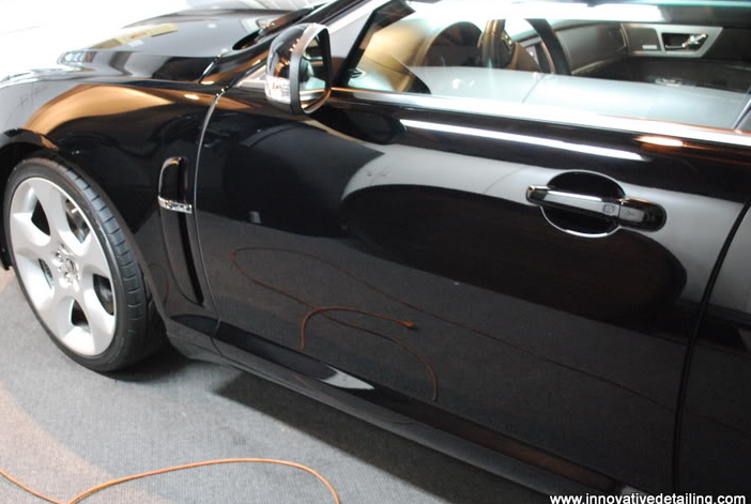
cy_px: 239
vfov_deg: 32.8
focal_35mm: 41
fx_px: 857
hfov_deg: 47.3
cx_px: 340
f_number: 4.2
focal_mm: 24
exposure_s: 1/5
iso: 1600
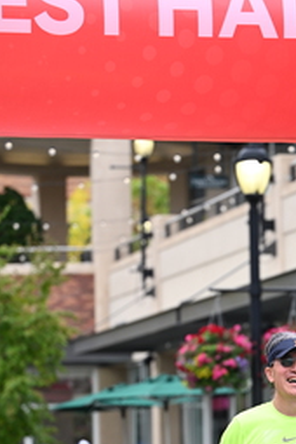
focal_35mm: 192
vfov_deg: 10.6
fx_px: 2368
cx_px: 288
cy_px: 427
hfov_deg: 7.1
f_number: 2.8
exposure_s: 1/2000
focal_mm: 89
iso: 640
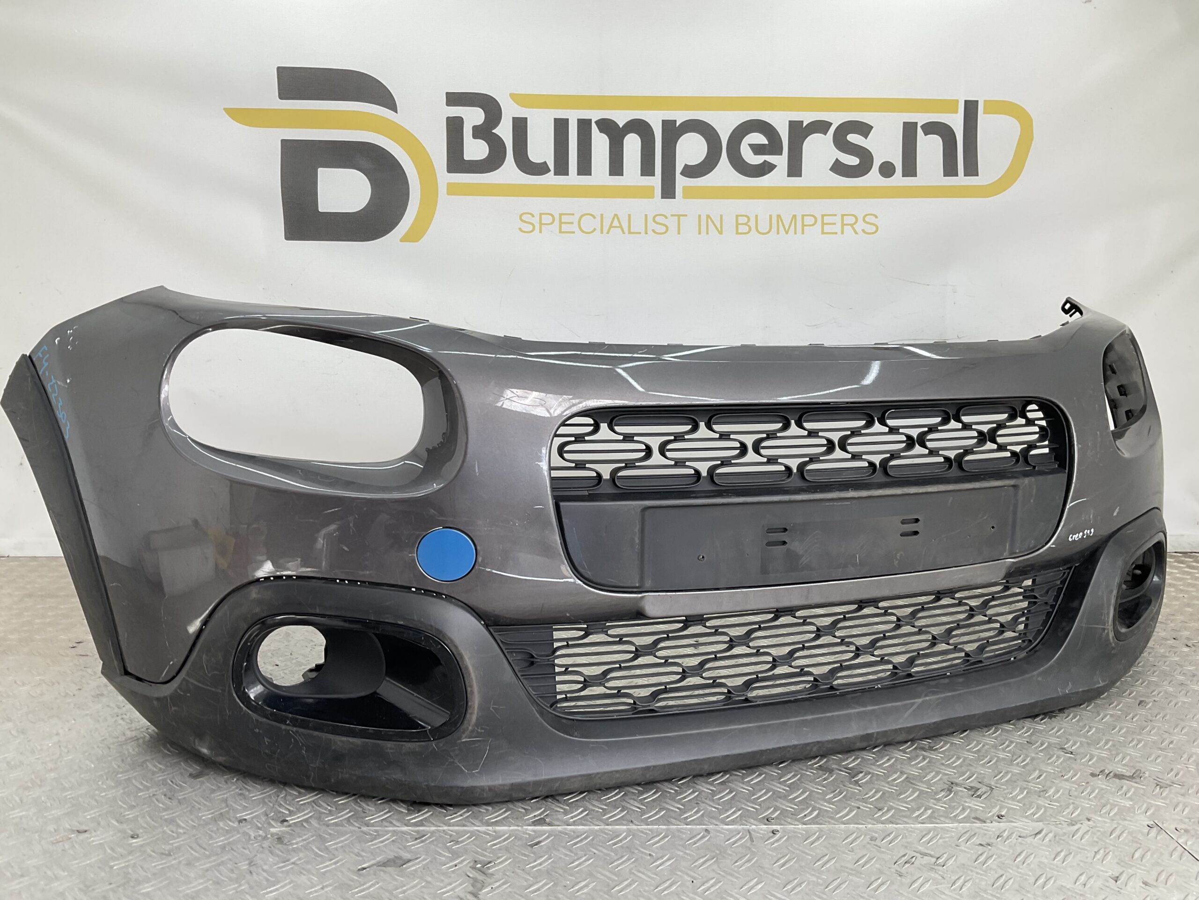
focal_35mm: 29
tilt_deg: -8.2
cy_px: 450
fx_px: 1004
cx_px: 600
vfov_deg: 48.2
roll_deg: -0.8
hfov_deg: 61.7
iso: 16
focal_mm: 3
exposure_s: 1/141
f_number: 1.8
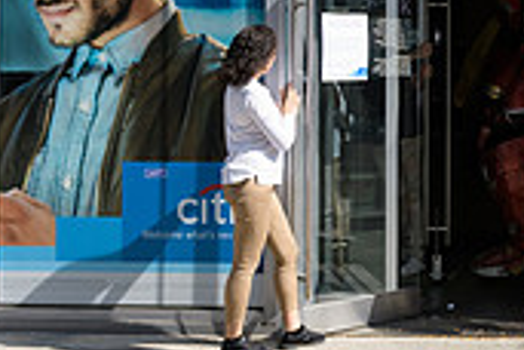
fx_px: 1281
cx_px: 503
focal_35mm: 88
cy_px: 14
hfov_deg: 22.4
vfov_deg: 15.3
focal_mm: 26
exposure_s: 1/2000
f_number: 3.2
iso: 200
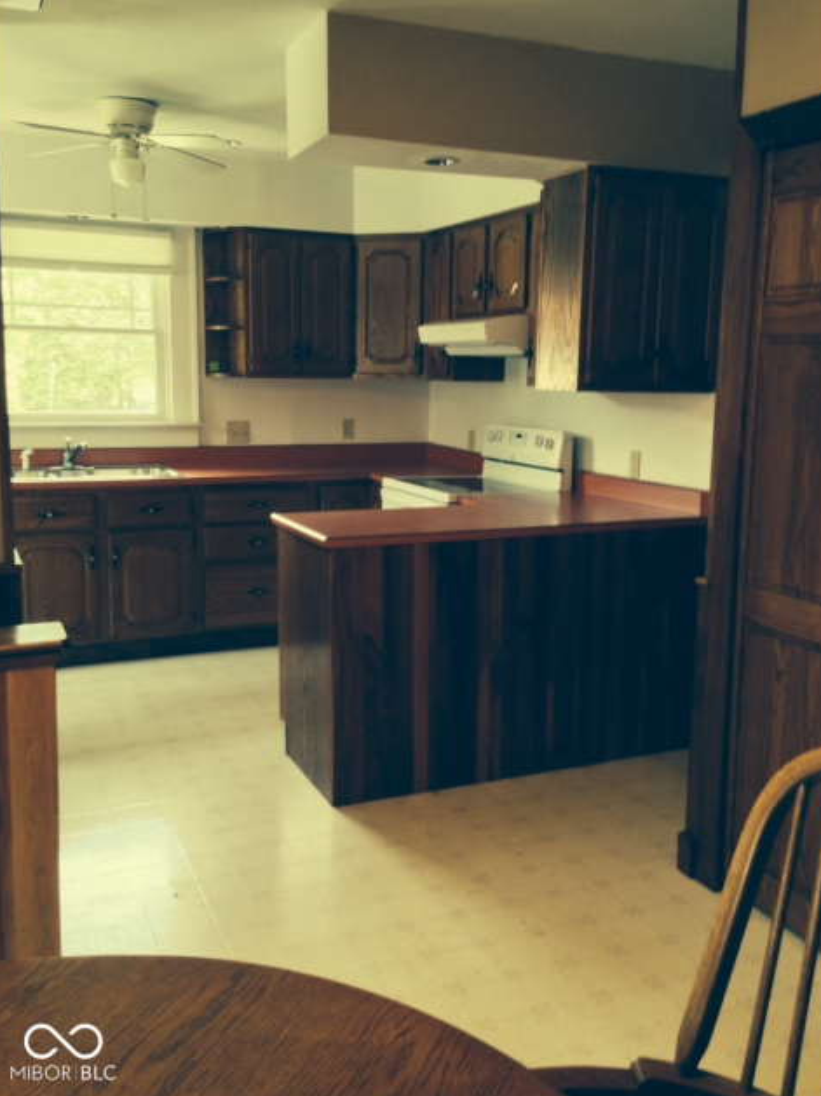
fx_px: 1108
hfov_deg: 40.7
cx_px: 418
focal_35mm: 35
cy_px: 524
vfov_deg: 52.6
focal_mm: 4.12
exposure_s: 1/20
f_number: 2.4
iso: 125
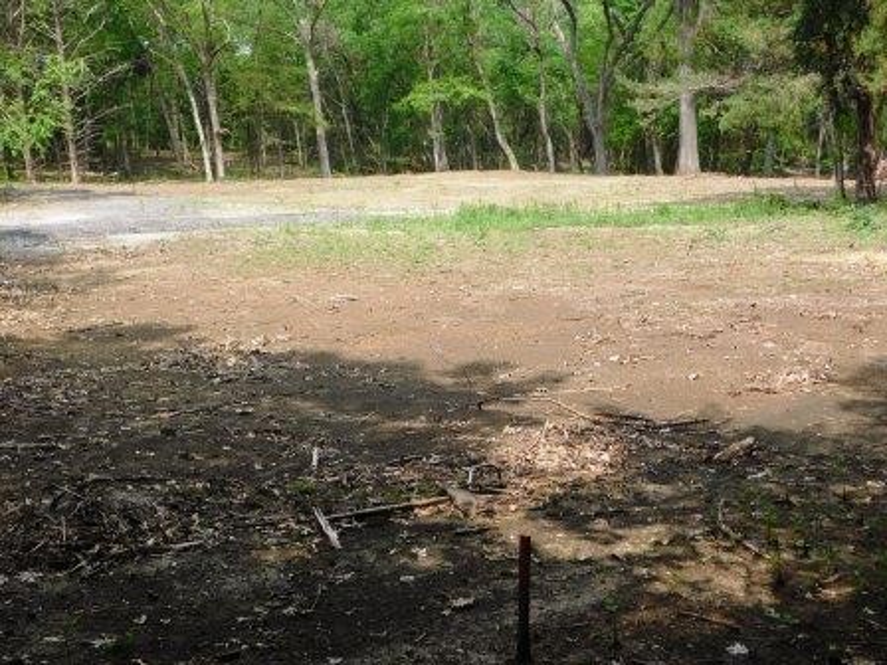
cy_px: 332
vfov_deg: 28.6
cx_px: 444
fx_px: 1307
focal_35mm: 51
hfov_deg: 37.5
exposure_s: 1/640
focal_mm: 9
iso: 125
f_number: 3.8
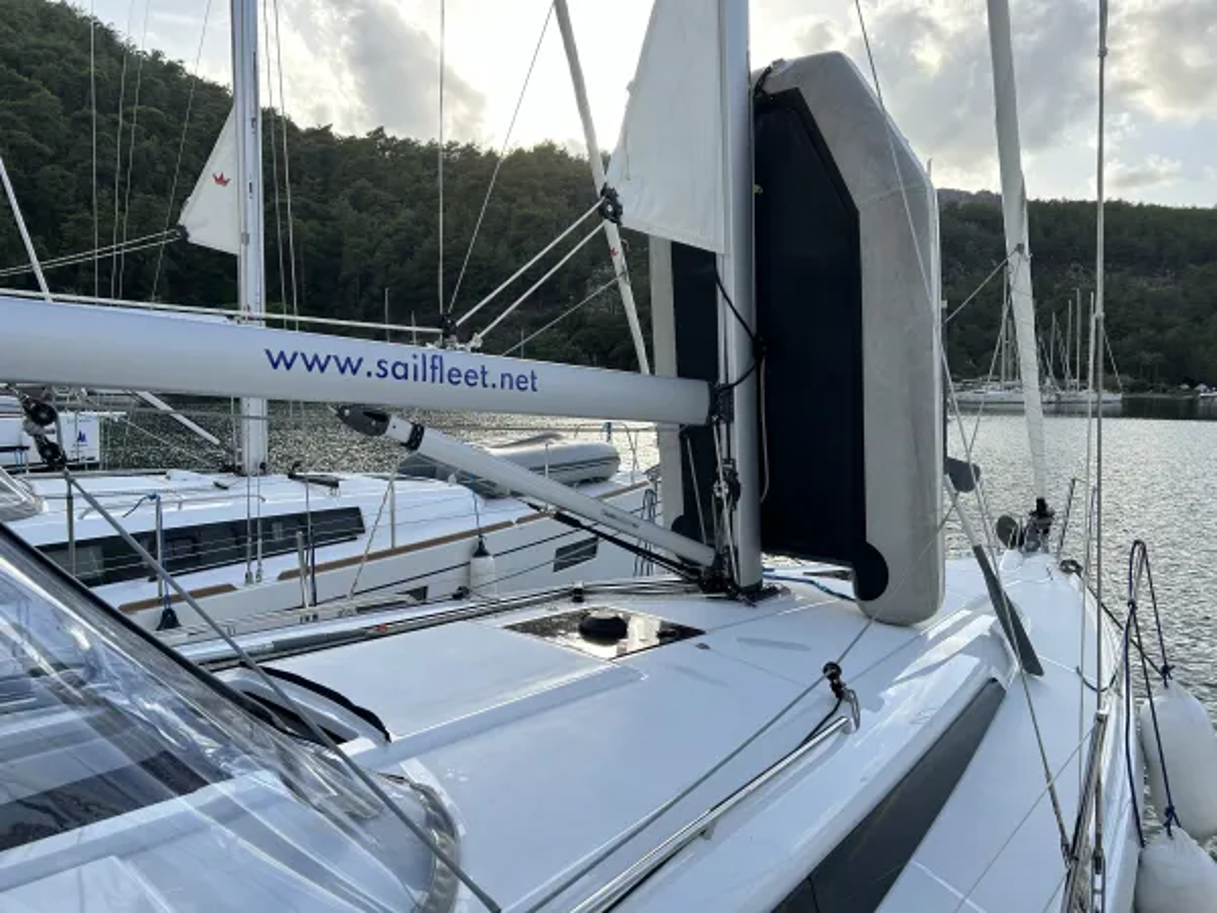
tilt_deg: -4.4
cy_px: 456
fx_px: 914
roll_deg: -0.6
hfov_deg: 67.3
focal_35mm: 26
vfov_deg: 53.1
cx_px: 608
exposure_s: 1/1669
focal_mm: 5.7
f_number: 1.5
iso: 50
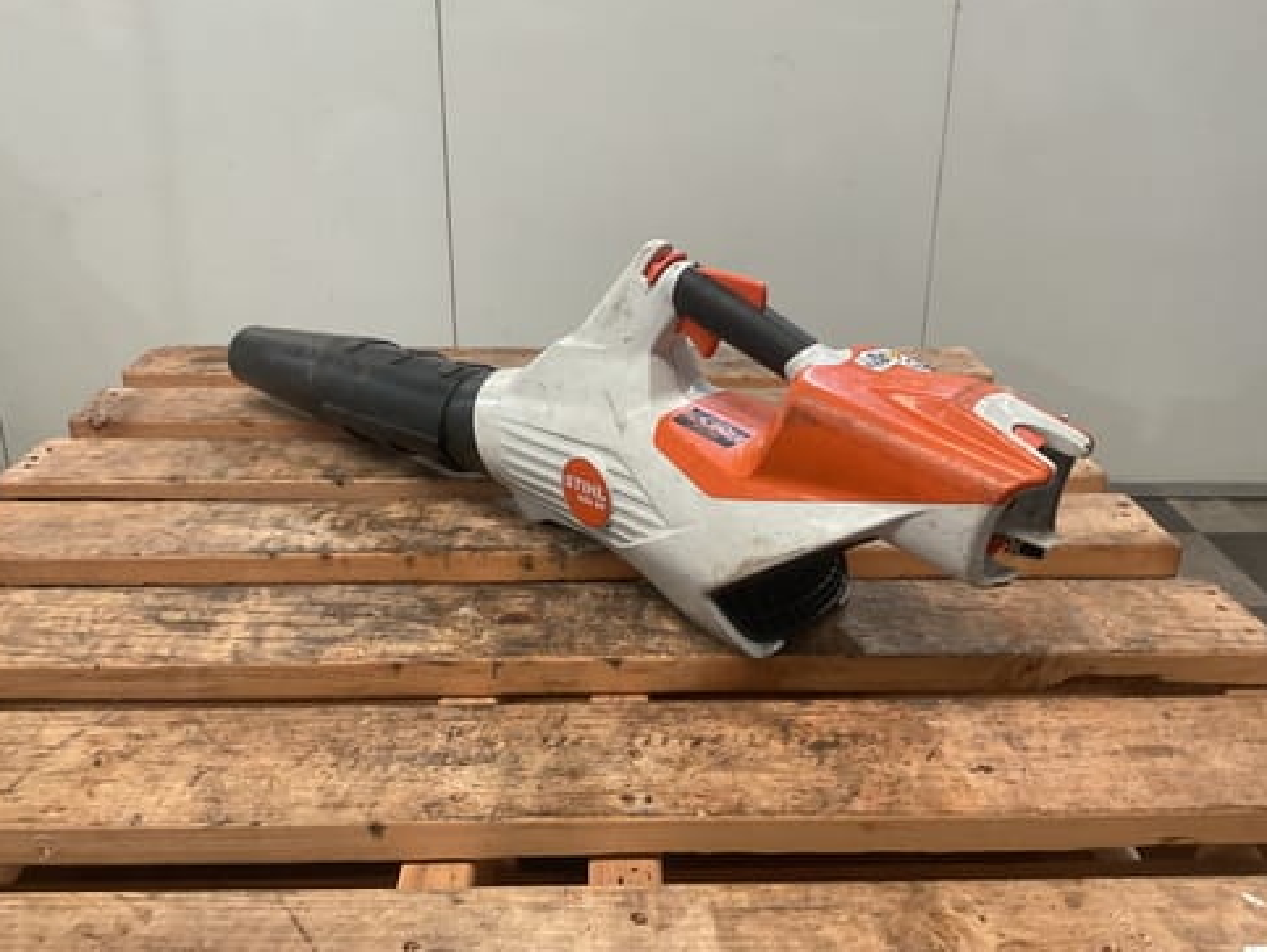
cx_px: 632
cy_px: 479
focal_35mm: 30
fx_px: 1099
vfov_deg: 46.9
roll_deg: -0.3
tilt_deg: -23.8
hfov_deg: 59.9
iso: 160
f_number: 1.8
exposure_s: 1/60
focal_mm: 3
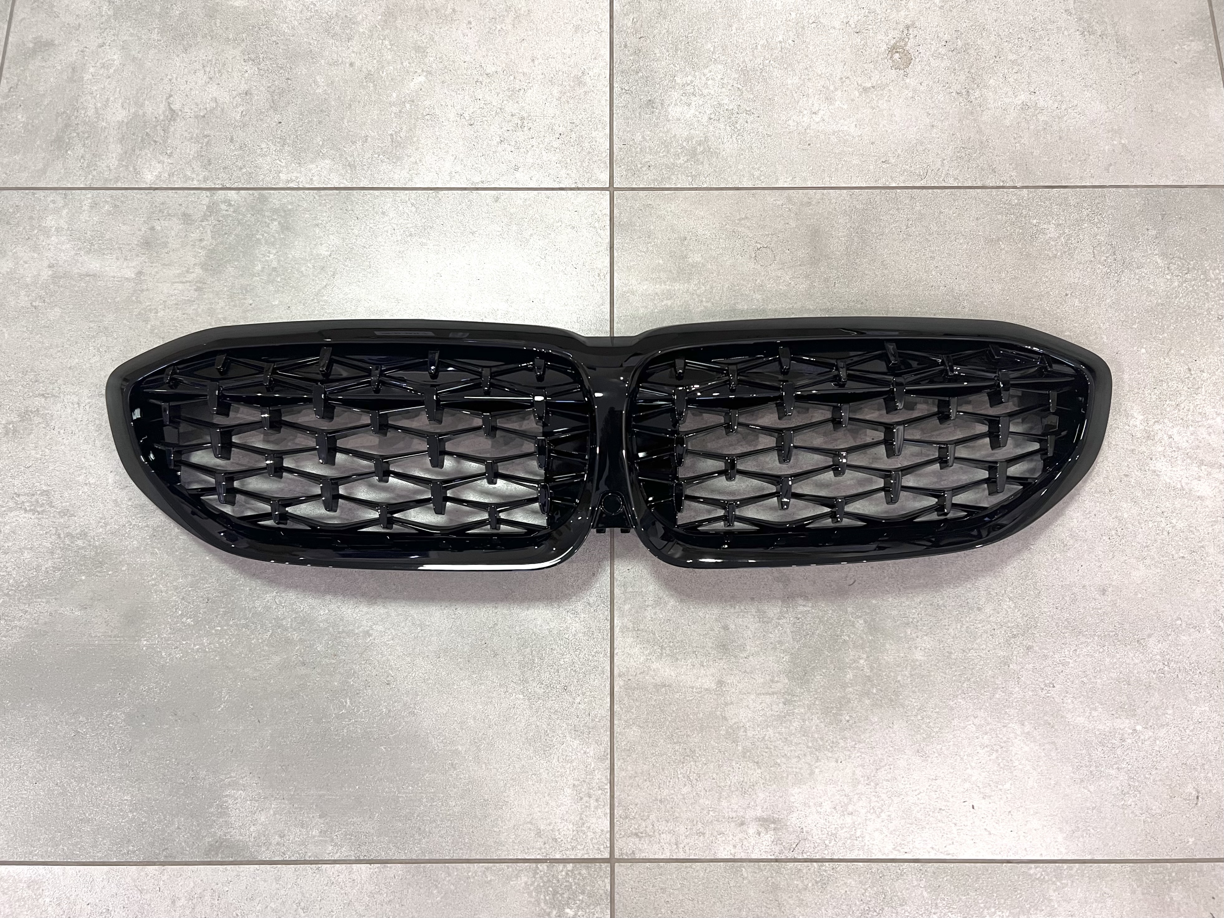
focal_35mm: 26
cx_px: 612
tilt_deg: -76.4
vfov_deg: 53.1
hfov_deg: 67.3
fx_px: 919
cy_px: 459
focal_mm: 5.7
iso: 160
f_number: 1.5
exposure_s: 1/50
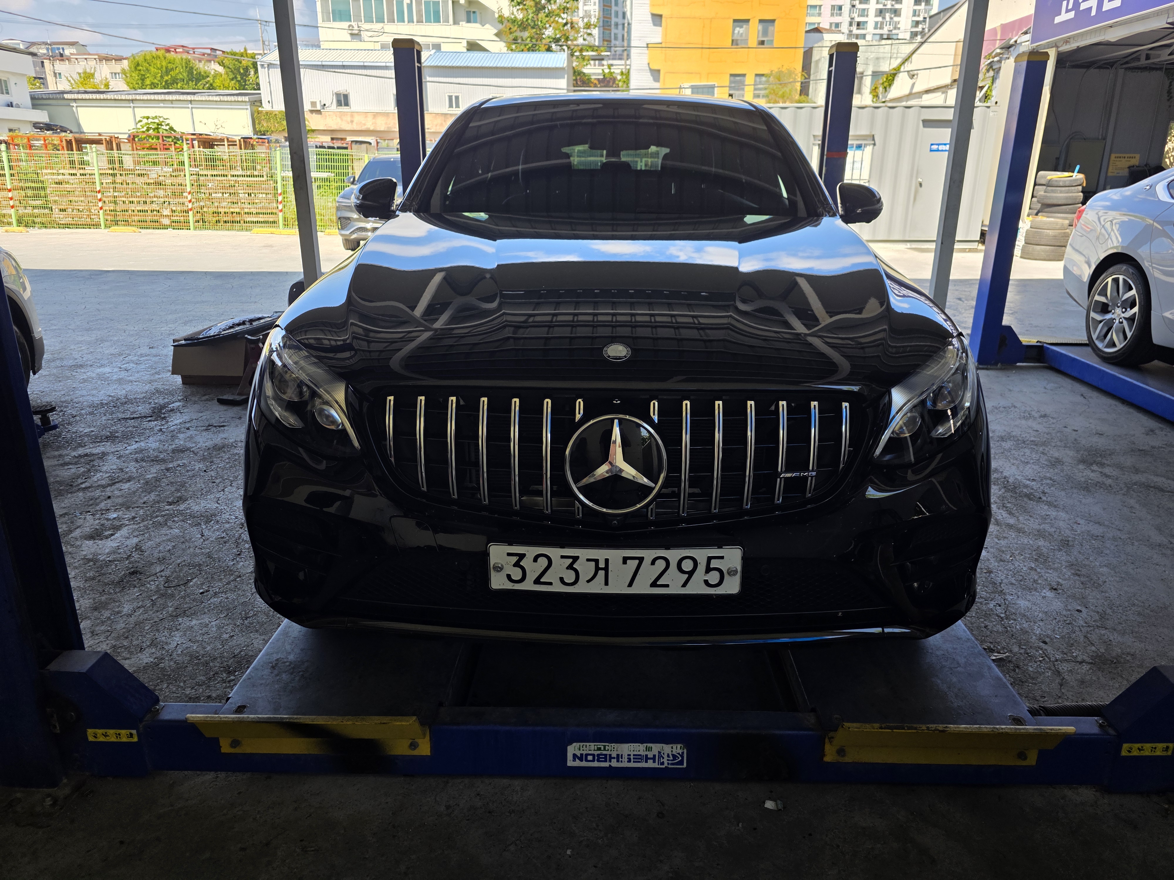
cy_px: 440
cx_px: 587
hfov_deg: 73.9
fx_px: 780
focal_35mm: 23
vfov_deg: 58.9
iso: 80
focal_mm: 6.3
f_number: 1.7
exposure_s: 1/1453
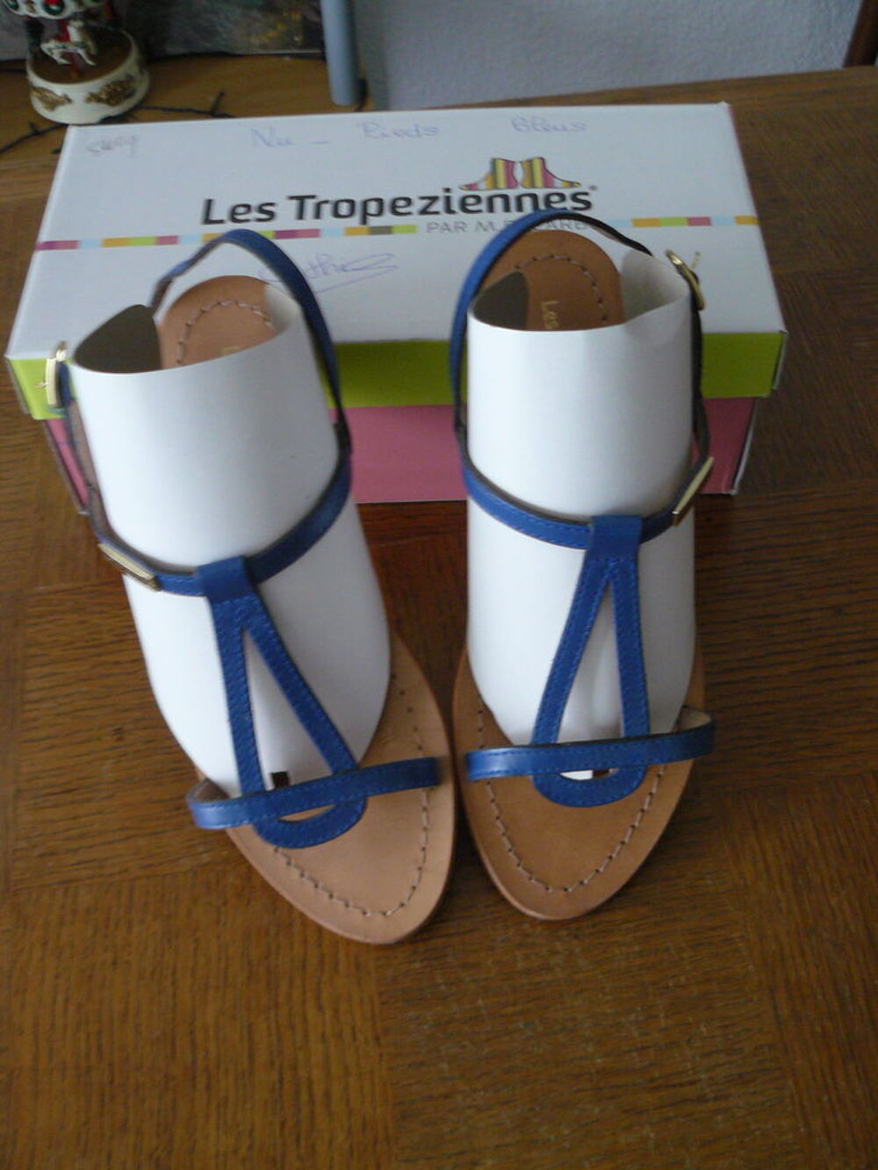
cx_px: 439
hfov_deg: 39.7
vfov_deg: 51.4
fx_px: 1217
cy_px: 585
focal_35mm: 36
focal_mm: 6
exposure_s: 1/6
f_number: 2.8
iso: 200
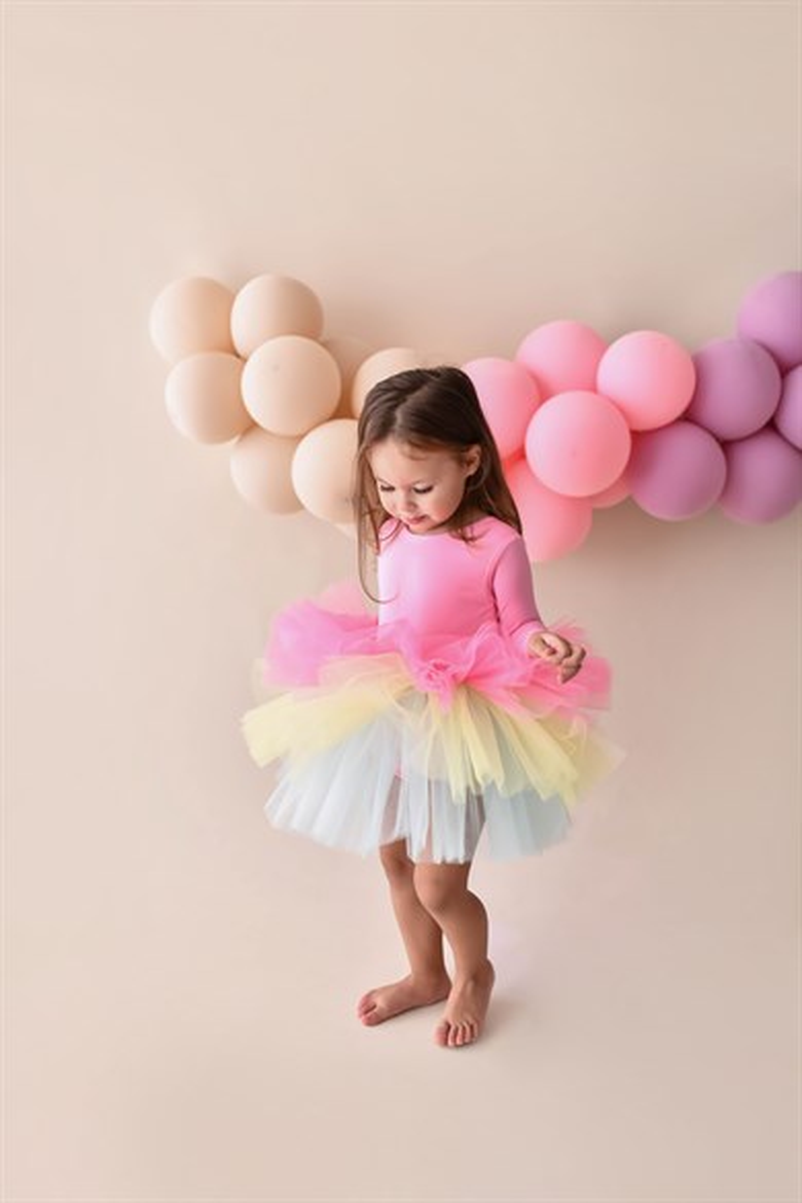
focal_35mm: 35
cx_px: 401
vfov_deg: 54.4
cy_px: 602
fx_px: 1169
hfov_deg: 37.9
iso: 400
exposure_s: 1/320
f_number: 2
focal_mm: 35
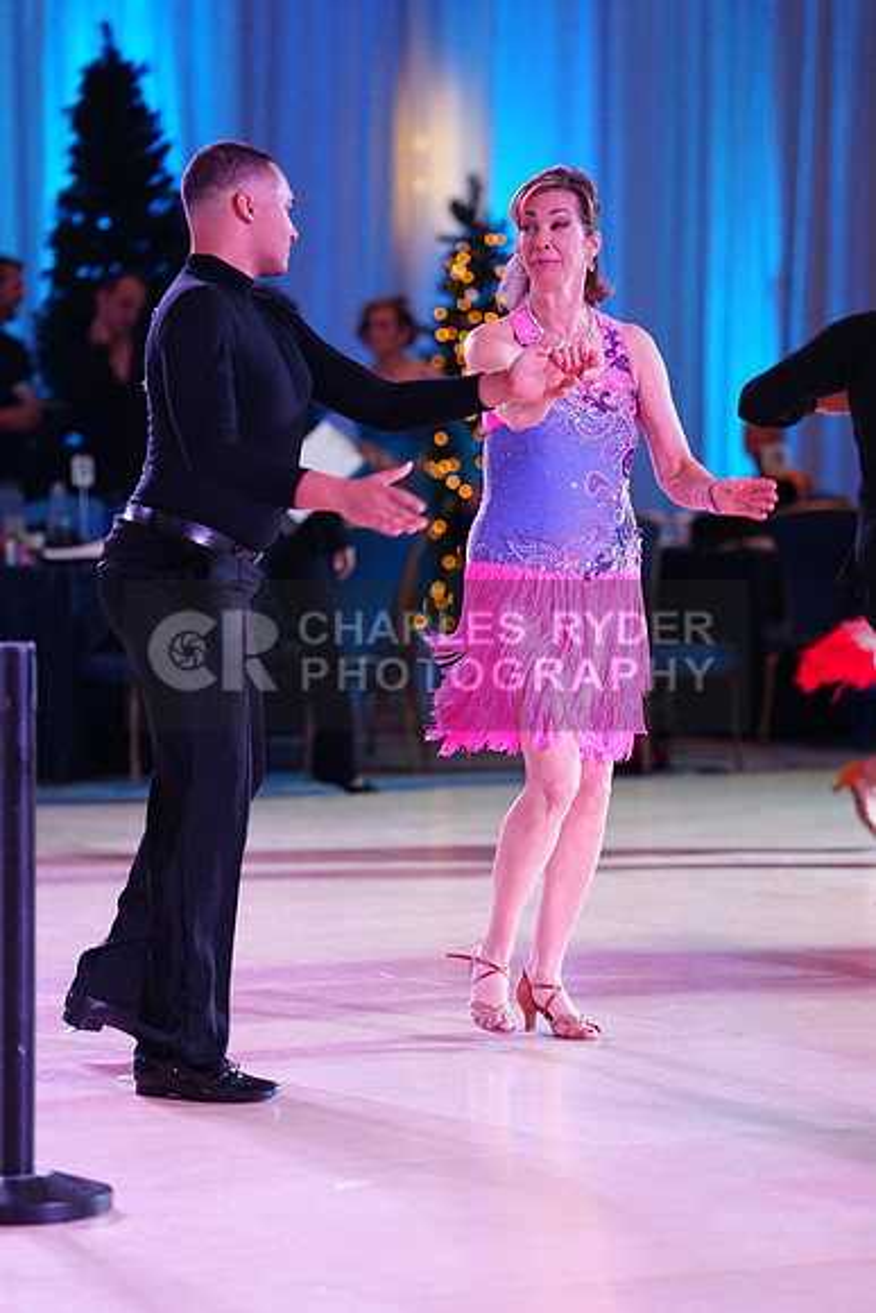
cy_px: 656
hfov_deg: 8.9
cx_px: 438
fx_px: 5617
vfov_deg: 13.3
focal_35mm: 154
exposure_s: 1/400
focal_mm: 154
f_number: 2.8
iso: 2500
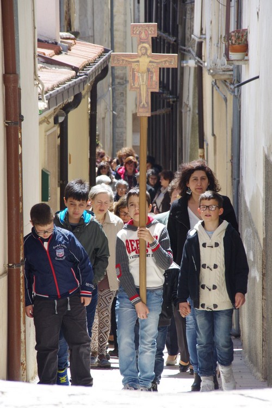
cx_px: 136
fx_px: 3060
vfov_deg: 7.6
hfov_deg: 5.1
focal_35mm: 270
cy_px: 204
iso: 800
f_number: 10
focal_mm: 180
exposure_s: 1/250
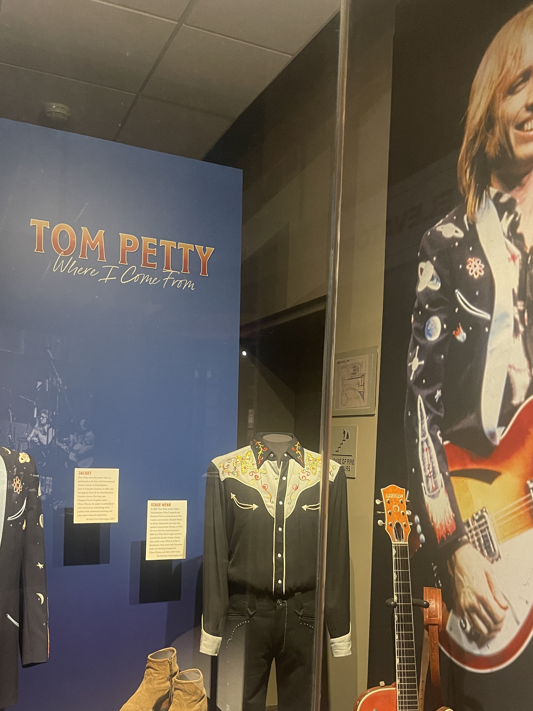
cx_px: 268
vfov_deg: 54.5
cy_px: 461
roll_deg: -2.4
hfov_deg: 42.9
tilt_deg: -1.2
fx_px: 678
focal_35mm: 33
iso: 640
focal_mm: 5.1
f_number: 1.6
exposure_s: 1/30
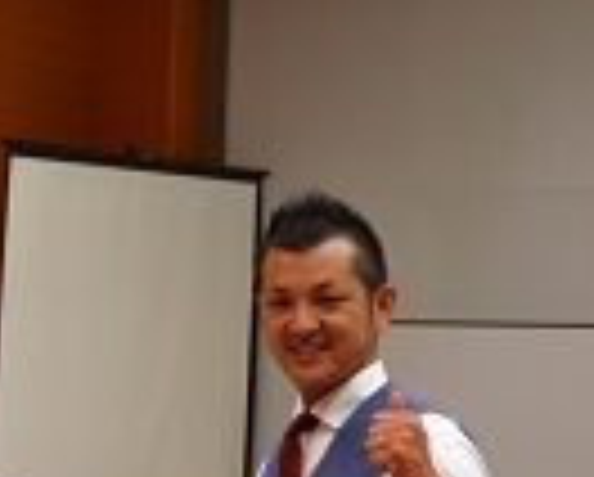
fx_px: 2553
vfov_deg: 10.5
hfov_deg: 13.1
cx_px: -4
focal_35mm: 145
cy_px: 558
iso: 400
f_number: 5
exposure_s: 1/15
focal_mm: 34
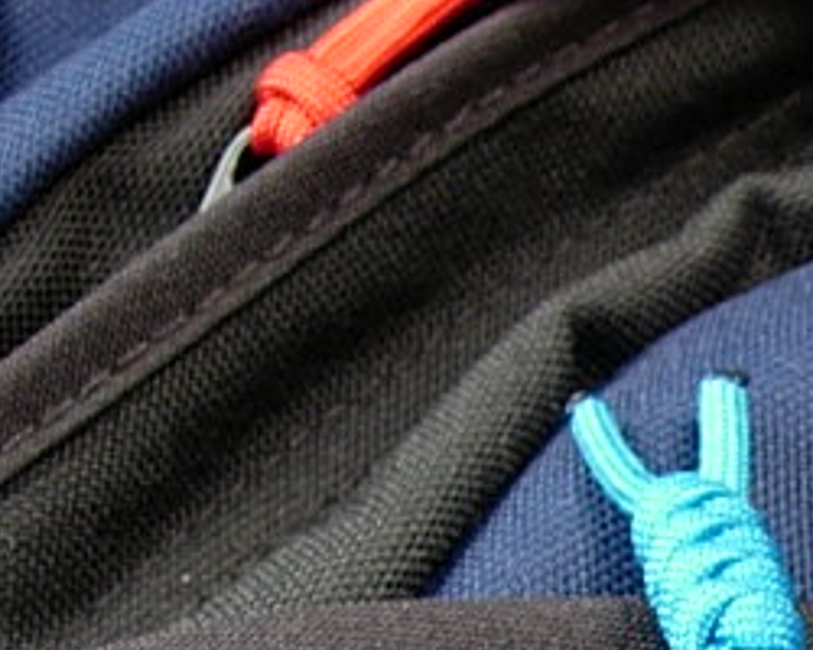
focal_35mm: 152
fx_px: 3657
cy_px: 874
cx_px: 1346
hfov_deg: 11.9
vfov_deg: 9.9
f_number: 2.8
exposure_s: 1/9.7
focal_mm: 7.8
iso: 64
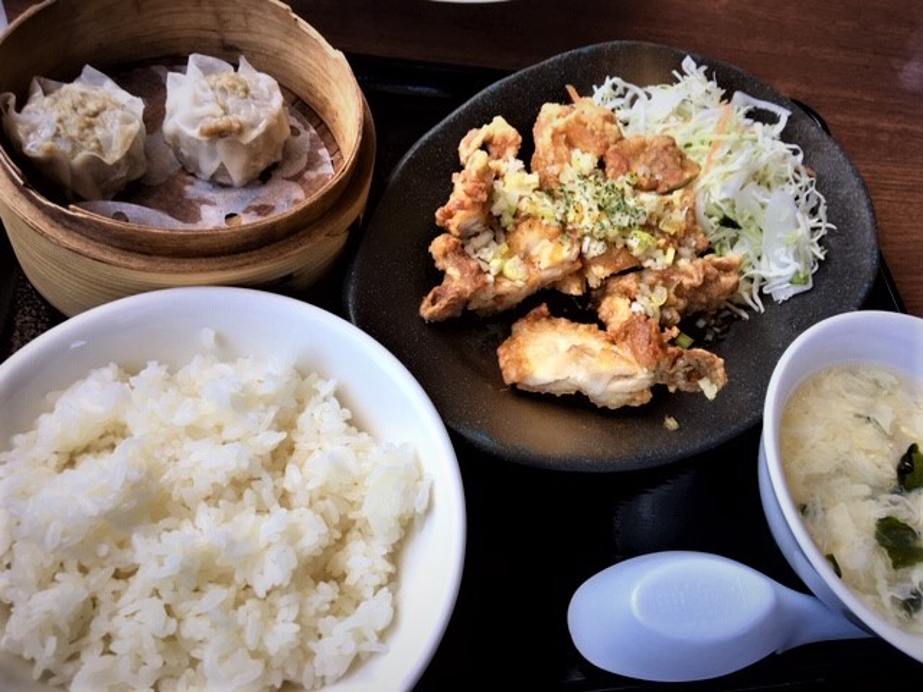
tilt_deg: -57.6
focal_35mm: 29
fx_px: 773
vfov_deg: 48.2
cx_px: 462
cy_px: 346
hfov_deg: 61.7
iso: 25
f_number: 2.2
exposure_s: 1/60
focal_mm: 4.15
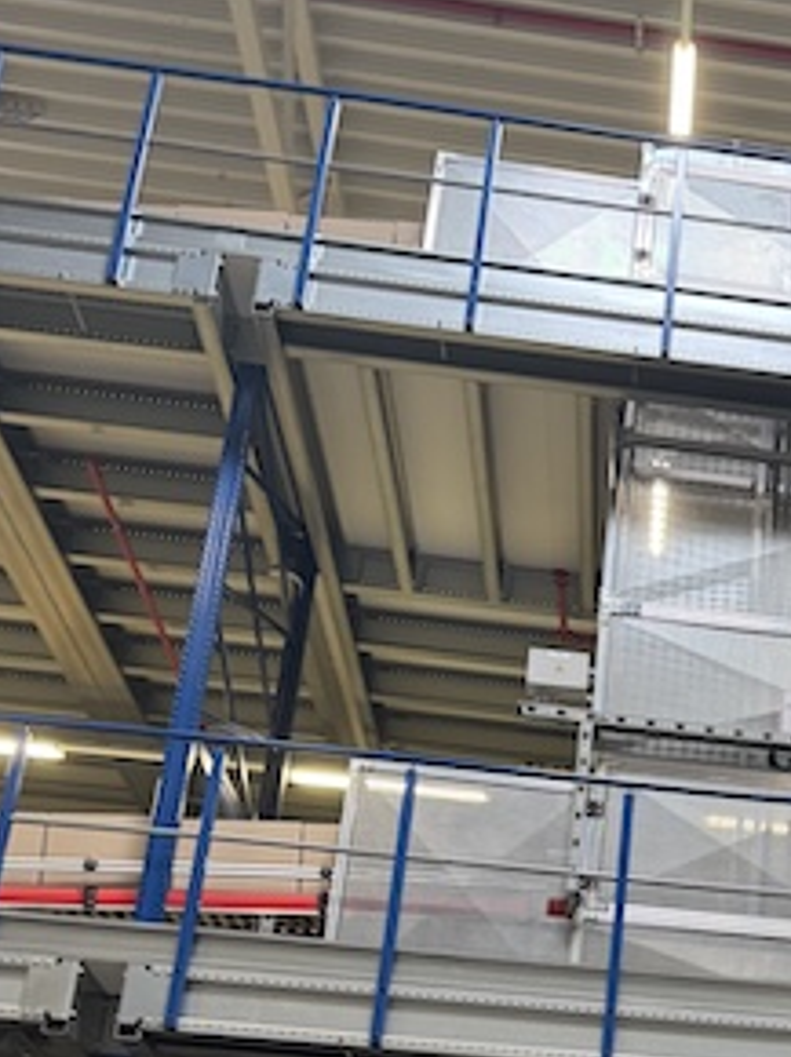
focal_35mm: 53
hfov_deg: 26.0
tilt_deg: +19.8
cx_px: 806
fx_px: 1617
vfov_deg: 33.1
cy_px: 1064
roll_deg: -3.7
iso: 250
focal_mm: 6.76
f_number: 1.78
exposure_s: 1/50
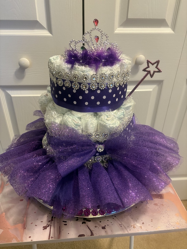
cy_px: 124
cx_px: 94
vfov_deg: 67.3
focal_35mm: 26
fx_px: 187
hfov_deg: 53.1
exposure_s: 1/60
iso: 500
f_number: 1.6
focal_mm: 5.96
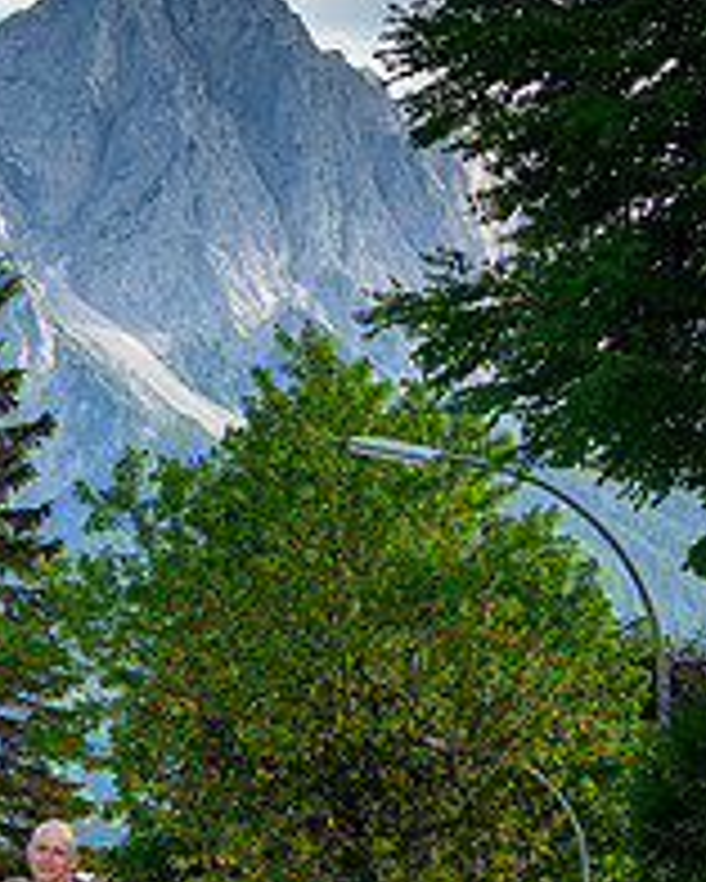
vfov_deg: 9.9
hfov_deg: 7.7
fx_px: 5063
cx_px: -571
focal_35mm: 194
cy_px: 644
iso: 400
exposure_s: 1/1000
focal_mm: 70
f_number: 5.6
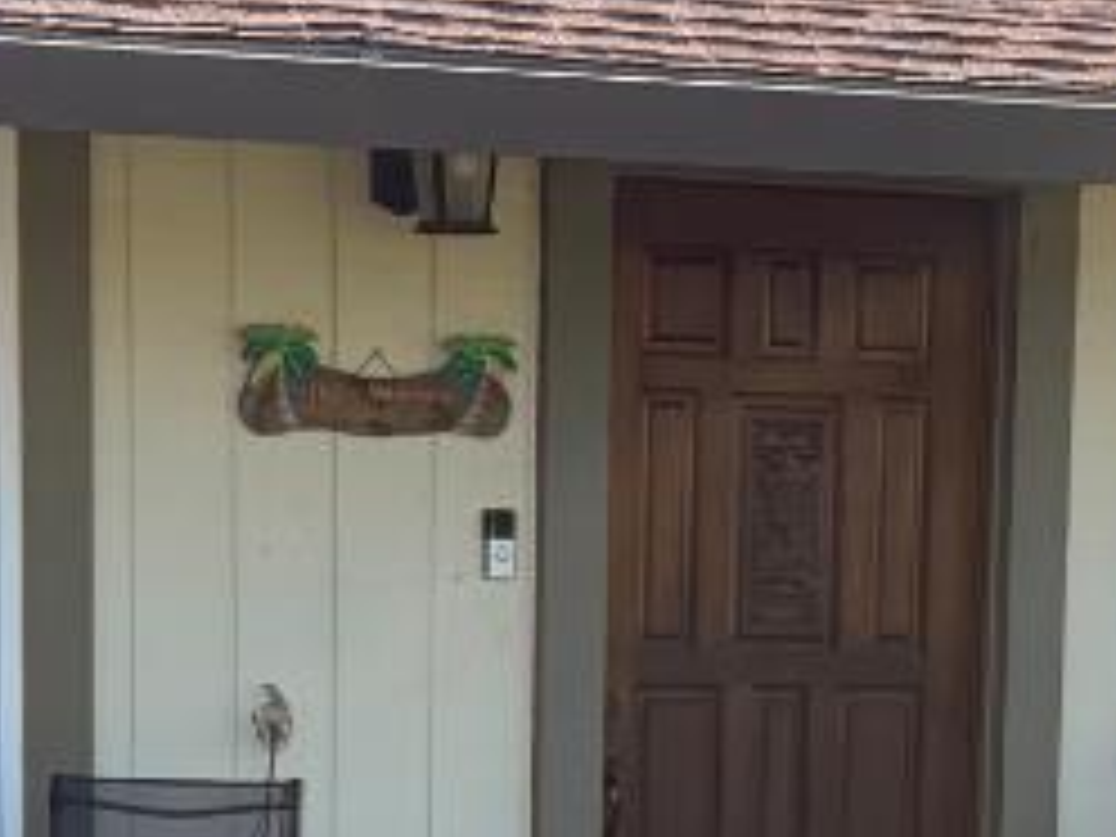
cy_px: 1366
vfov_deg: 9.8
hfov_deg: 13.6
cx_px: 742
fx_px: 4675
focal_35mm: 145
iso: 100
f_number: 1.78
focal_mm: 6.76
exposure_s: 1/2232
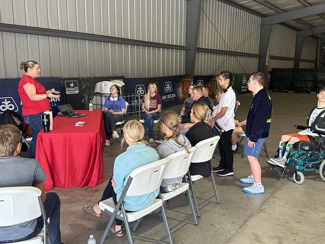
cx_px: 179
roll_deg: -0.4
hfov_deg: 52.5
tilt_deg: -11.7
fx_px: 329
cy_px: 135
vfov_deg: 40.7
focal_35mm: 35
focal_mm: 6.86
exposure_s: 1/108
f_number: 1.78
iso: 250
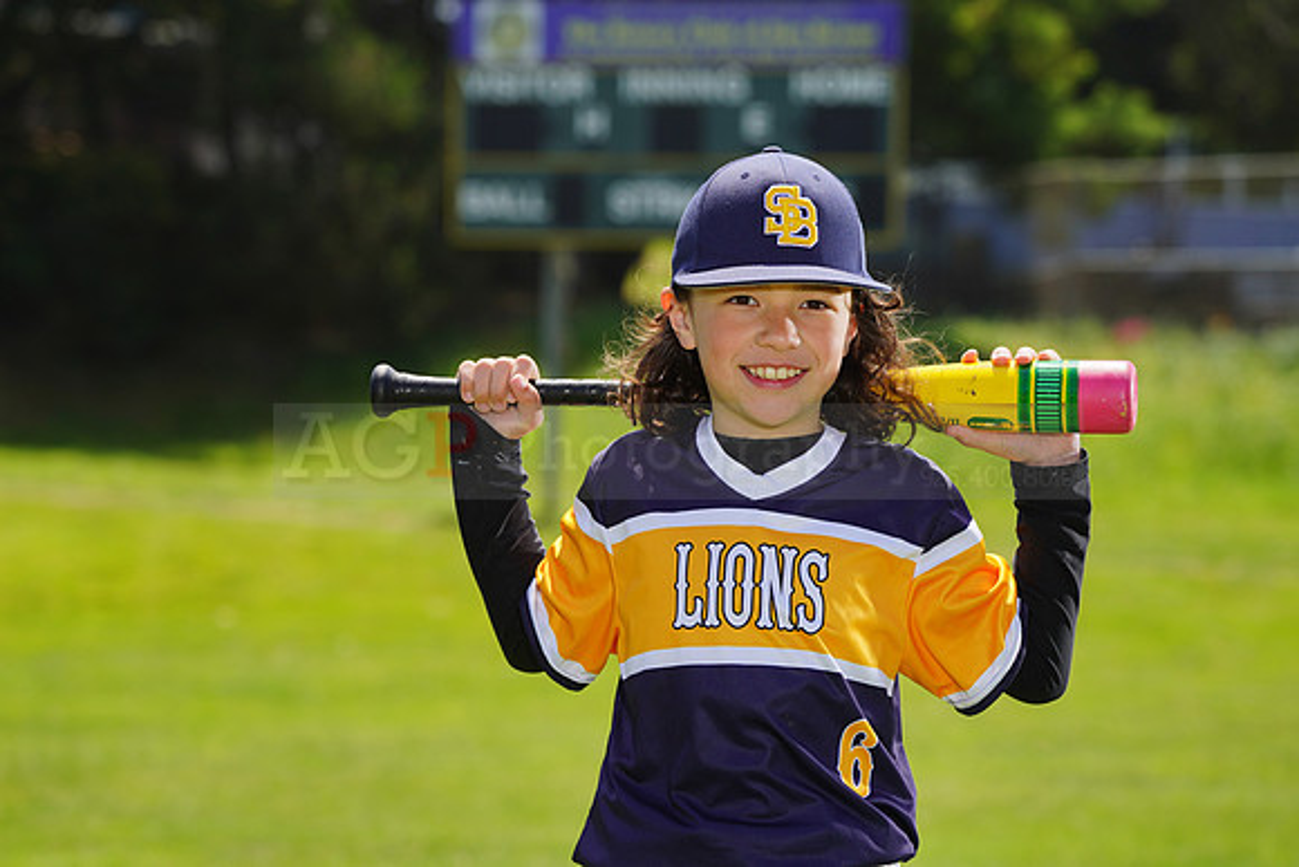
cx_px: 650
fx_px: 6857
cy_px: 434
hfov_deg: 10.8
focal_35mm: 190
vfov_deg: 7.2
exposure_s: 1/250
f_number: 8
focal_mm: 190
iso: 100
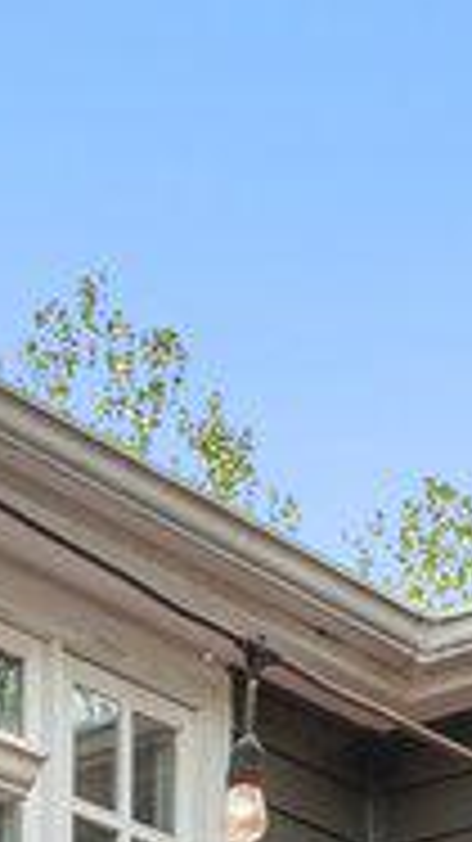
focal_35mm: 161
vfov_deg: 11.0
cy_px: 2100
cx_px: -418
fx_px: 3587
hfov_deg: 7.3
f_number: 13
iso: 250
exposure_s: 1/80
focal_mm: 14
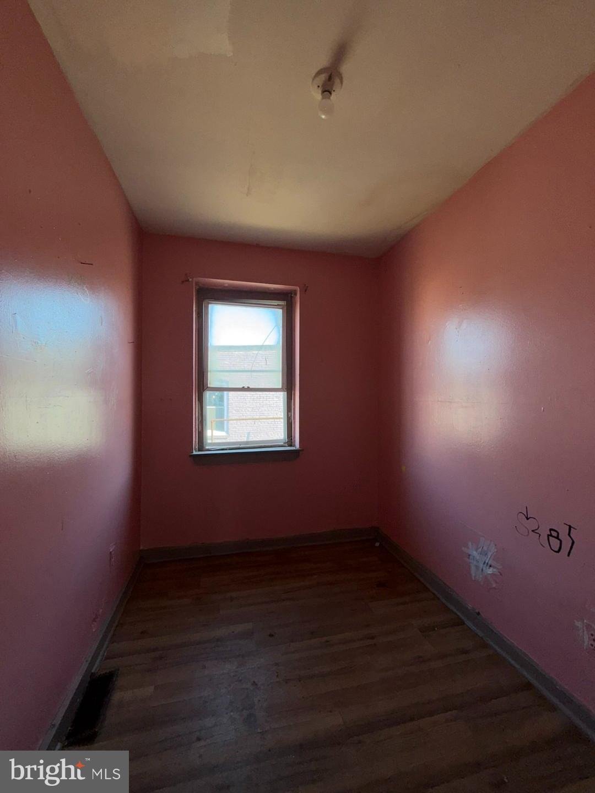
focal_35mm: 14
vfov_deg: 102.1
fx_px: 321
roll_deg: -1.1
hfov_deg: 85.7
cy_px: 396
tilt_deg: +0.2
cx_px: 298
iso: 32
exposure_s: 1/121
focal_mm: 2.22
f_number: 2.2
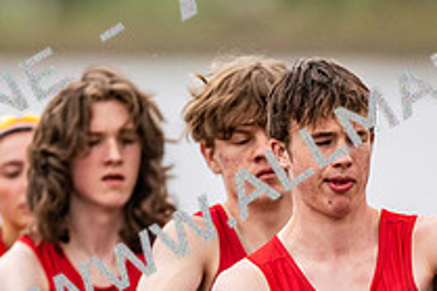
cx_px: 289
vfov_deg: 0.8
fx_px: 20219
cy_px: 328
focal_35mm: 1667
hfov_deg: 1.2
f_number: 4
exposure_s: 1/2500
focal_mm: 600
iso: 720
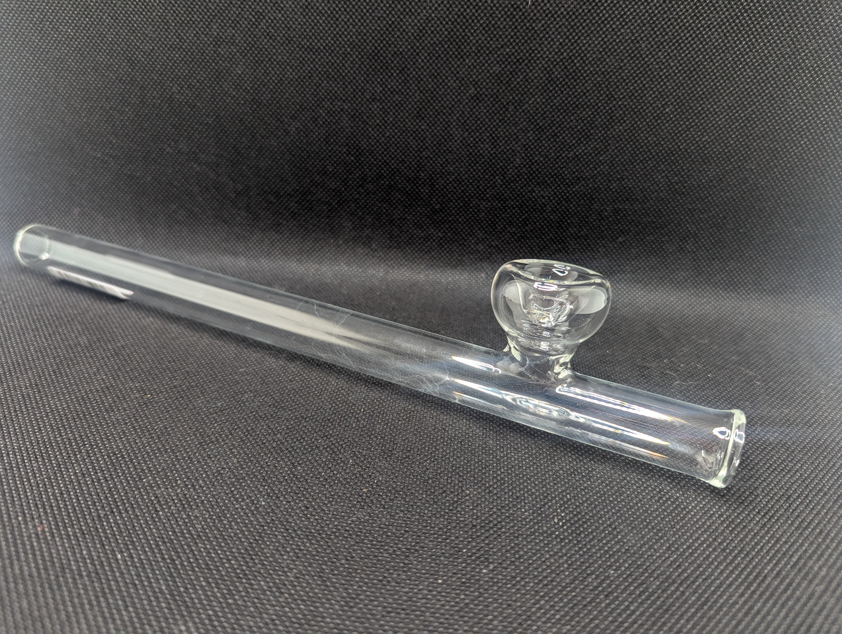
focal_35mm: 24
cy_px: 317
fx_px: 585
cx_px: 421
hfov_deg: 71.5
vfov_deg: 56.9
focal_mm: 6.81
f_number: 1.85
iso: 65
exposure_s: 1/29.5
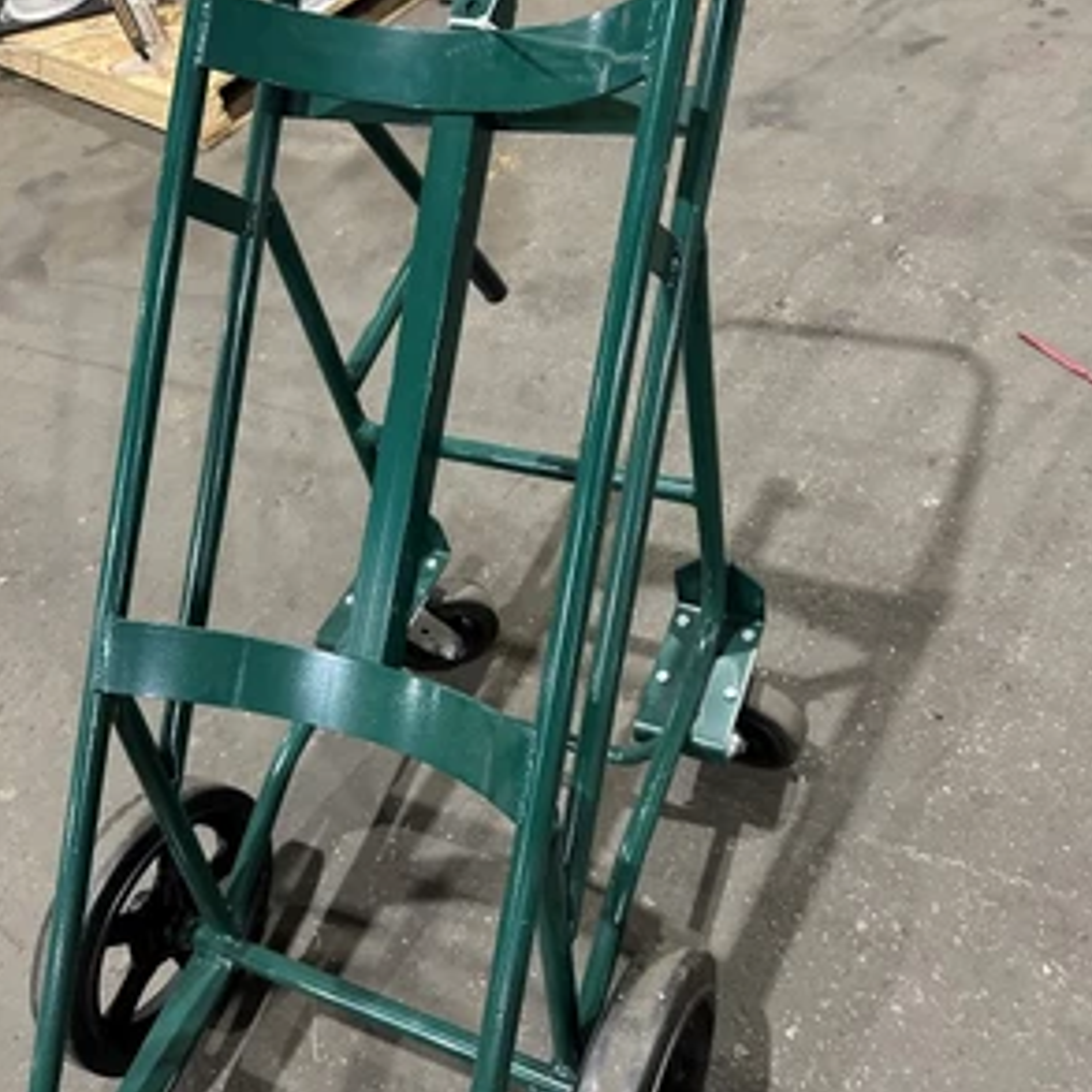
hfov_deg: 55.6
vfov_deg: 55.6
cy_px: 533
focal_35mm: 29
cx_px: 548
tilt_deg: -46.4
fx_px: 1035
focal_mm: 6.86
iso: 640
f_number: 1.78
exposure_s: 1/60
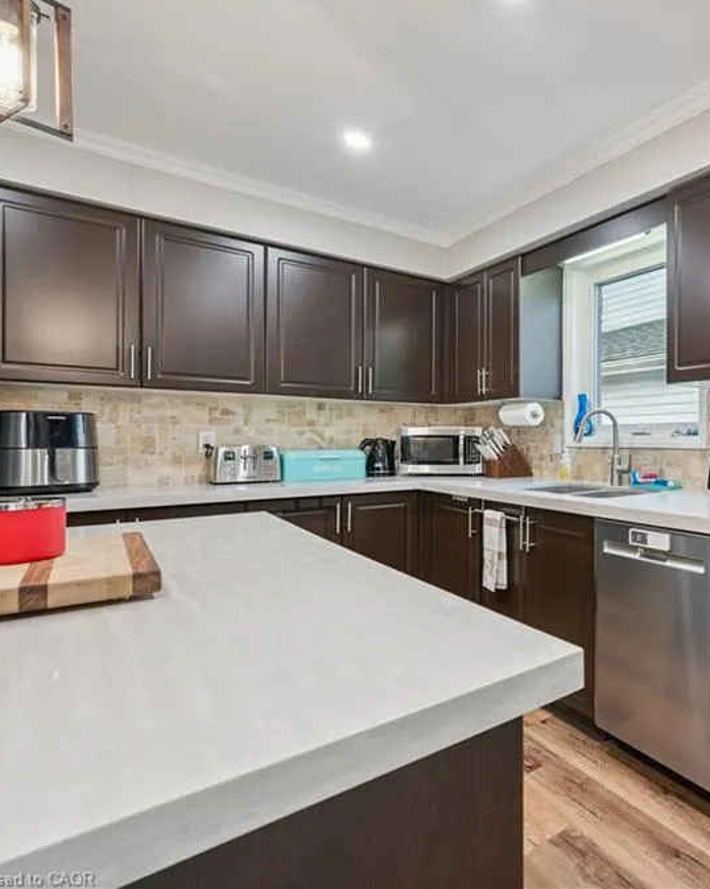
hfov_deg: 58.8
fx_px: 526
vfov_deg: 80.4
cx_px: 629
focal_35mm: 20
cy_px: 440
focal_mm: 14
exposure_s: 1/8
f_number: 8
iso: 200
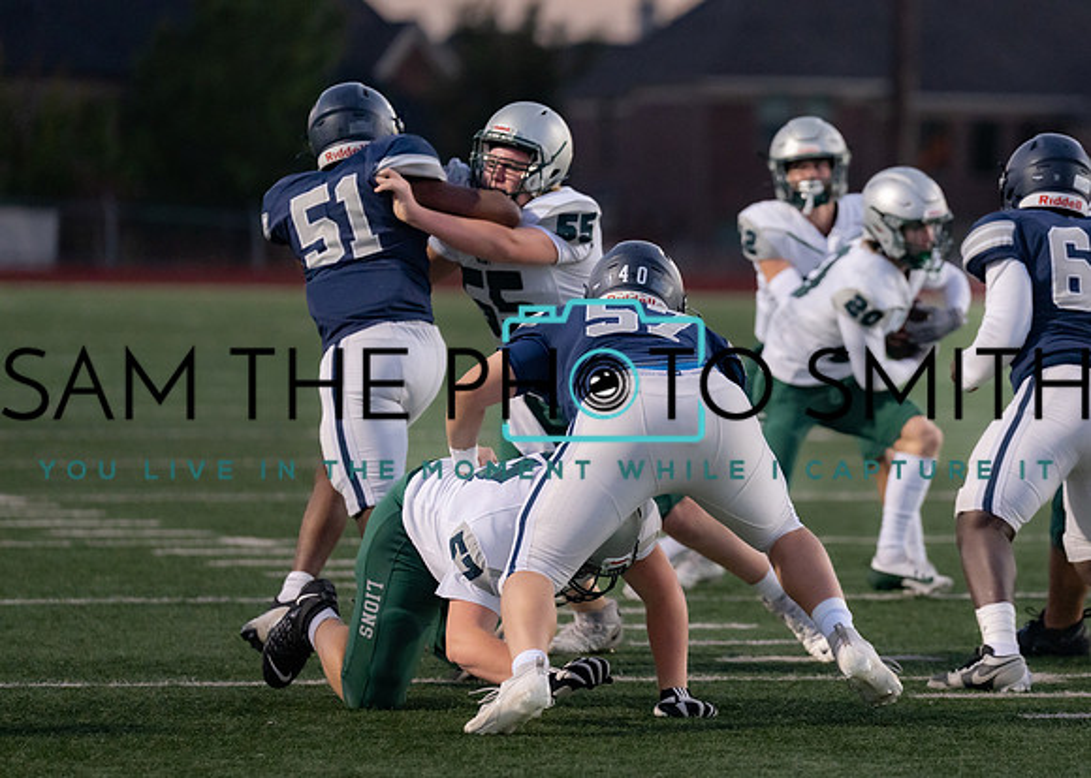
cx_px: 829
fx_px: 9260
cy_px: 336
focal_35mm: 299
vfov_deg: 4.8
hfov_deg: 6.7
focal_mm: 200
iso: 2000
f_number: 2.8
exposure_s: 1/1250
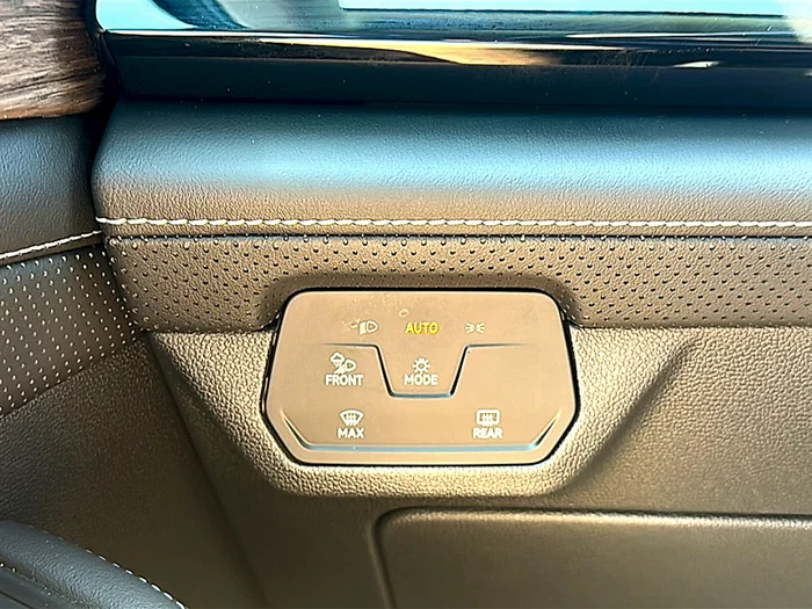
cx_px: 406
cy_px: 304
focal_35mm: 39
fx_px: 915
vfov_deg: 36.8
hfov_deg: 47.9
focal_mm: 6.86
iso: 64
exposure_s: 1/40
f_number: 1.78
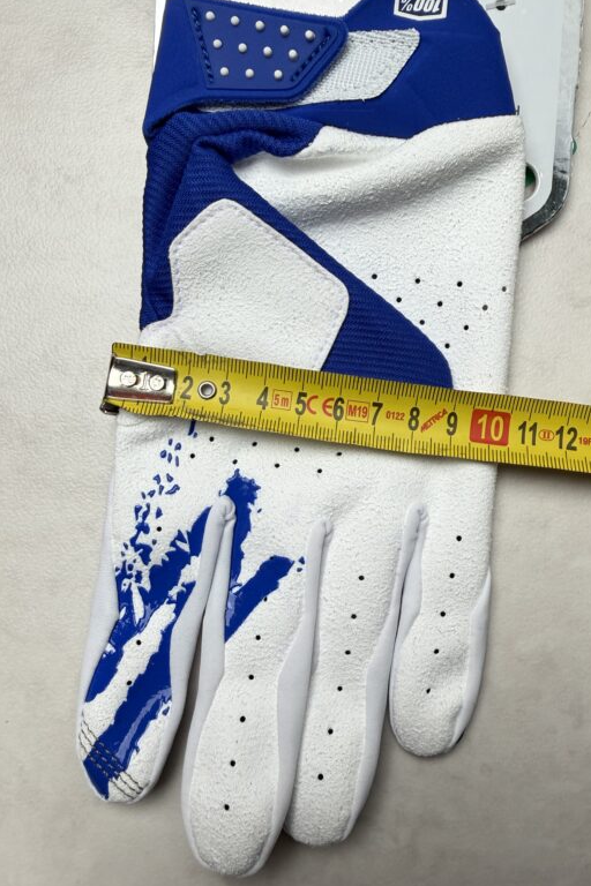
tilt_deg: -71.2
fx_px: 640
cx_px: 326
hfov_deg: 49.5
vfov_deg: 69.4
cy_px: 450
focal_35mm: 26
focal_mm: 2.22
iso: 100
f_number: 2.2
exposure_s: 1/100
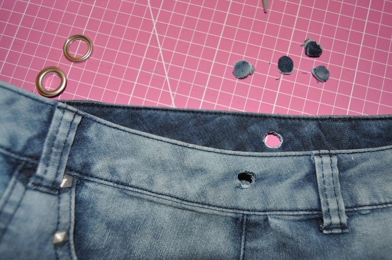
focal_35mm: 33
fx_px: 359
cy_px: 130
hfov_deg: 57.3
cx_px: 196
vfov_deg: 39.9
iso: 200
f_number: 3.5
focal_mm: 22
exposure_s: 1/60
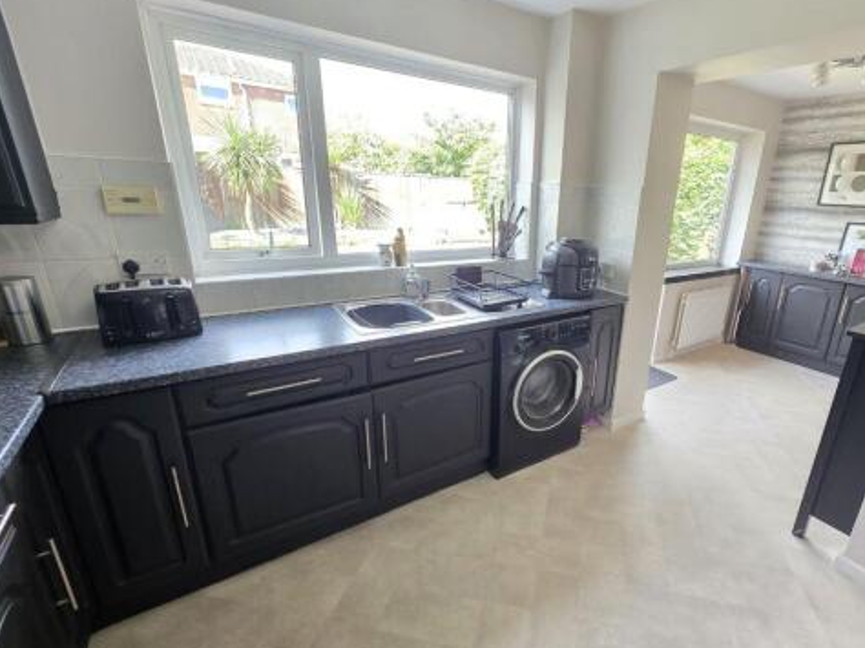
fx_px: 400
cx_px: 523
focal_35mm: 16
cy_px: 328
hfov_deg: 93.2
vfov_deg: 78.1
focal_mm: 2.2
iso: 160
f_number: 1.9
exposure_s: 1/100
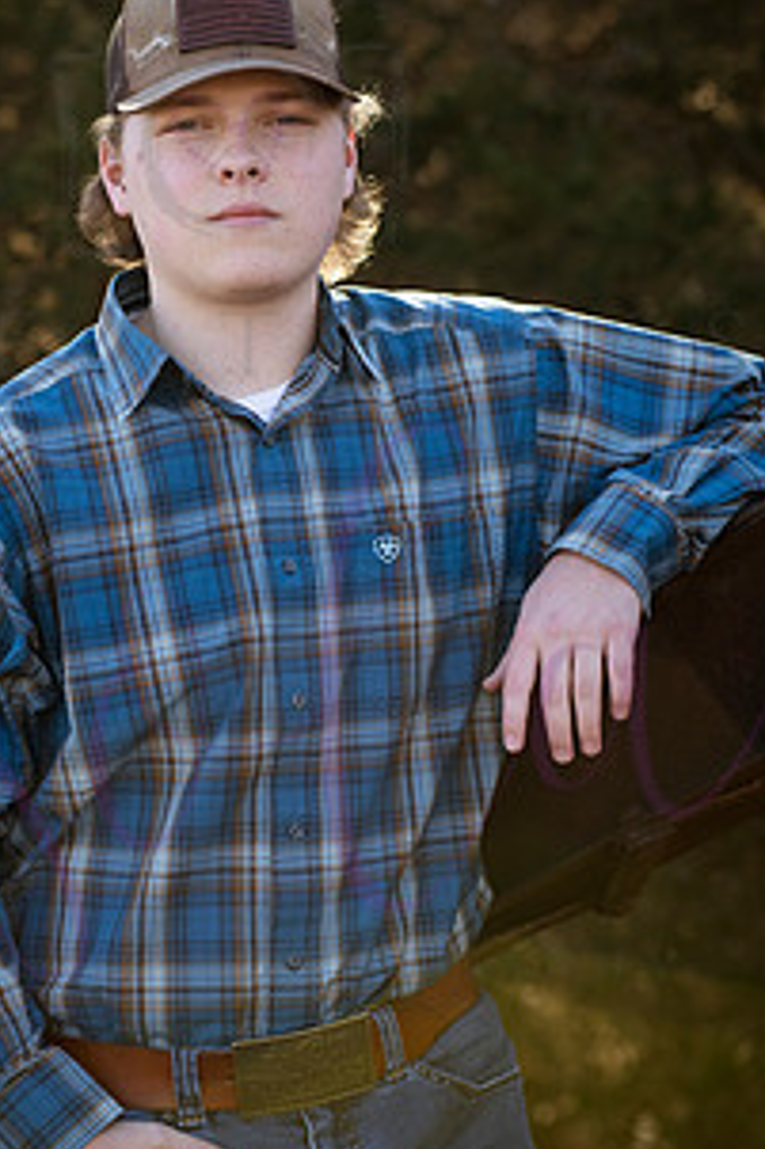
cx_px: 244
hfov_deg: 10.0
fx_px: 4372
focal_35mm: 137
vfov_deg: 15.0
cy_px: 479
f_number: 5
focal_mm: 92
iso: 800
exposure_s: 1/1000
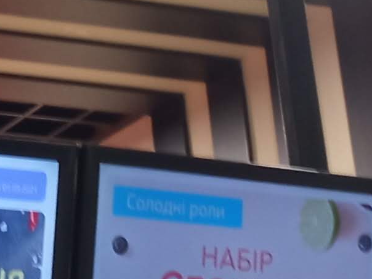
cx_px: -8
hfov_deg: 10.5
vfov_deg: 7.8
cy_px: -136
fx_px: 1999
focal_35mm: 186
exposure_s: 1/33.3
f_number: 2.2
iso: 211
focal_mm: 3.79
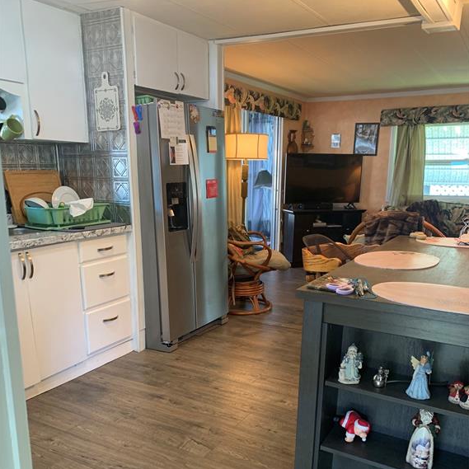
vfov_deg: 51.8
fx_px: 475
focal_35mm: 31
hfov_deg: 52.5
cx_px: 236
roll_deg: +0.5
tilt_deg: -14.4
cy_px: 302
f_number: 1.8
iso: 160
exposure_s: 1/60
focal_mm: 4.25
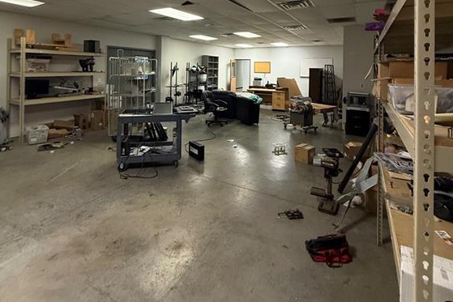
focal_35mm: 20
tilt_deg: +1.4
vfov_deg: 58.0
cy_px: 67
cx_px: 225
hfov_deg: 84.0
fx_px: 252
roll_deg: -1.4
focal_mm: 2.22
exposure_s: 1/60
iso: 500
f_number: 2.2
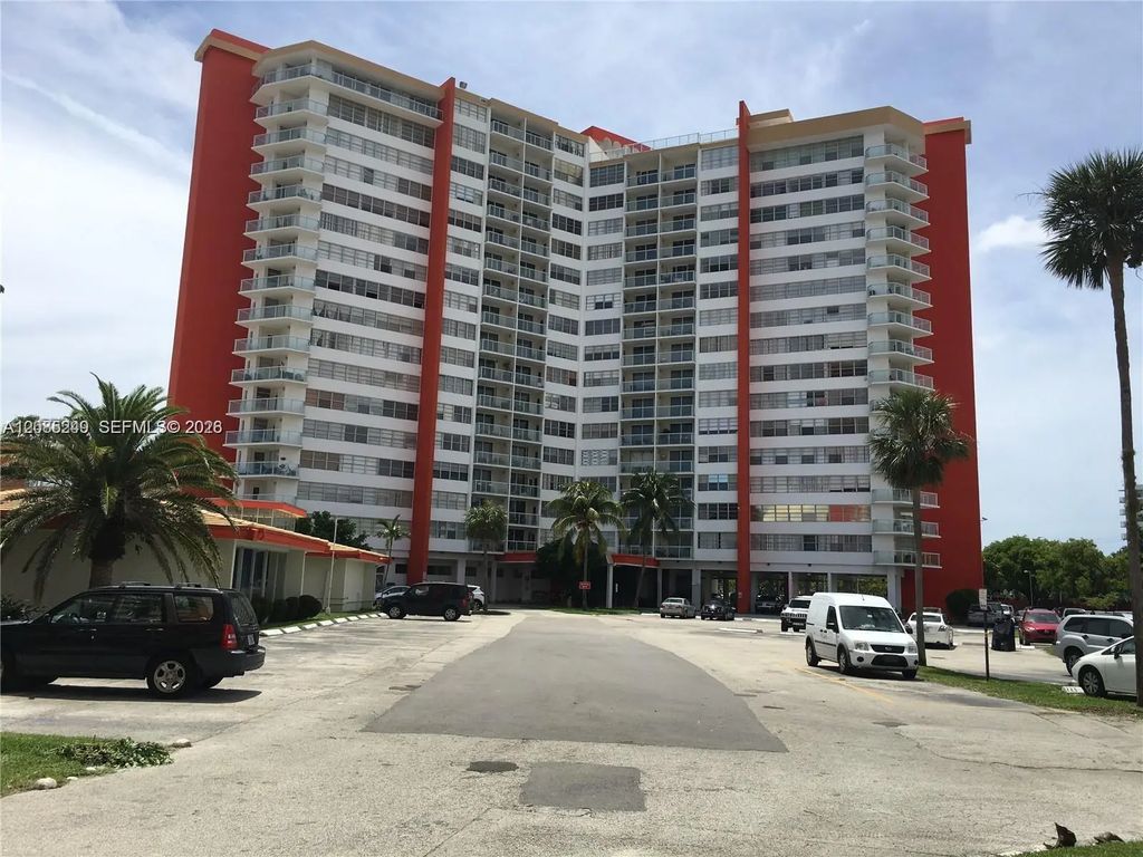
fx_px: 958
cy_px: 428
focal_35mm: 29
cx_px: 572
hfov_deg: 61.7
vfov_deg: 48.2
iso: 25
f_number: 2.2
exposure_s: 1/2137
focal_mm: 4.15
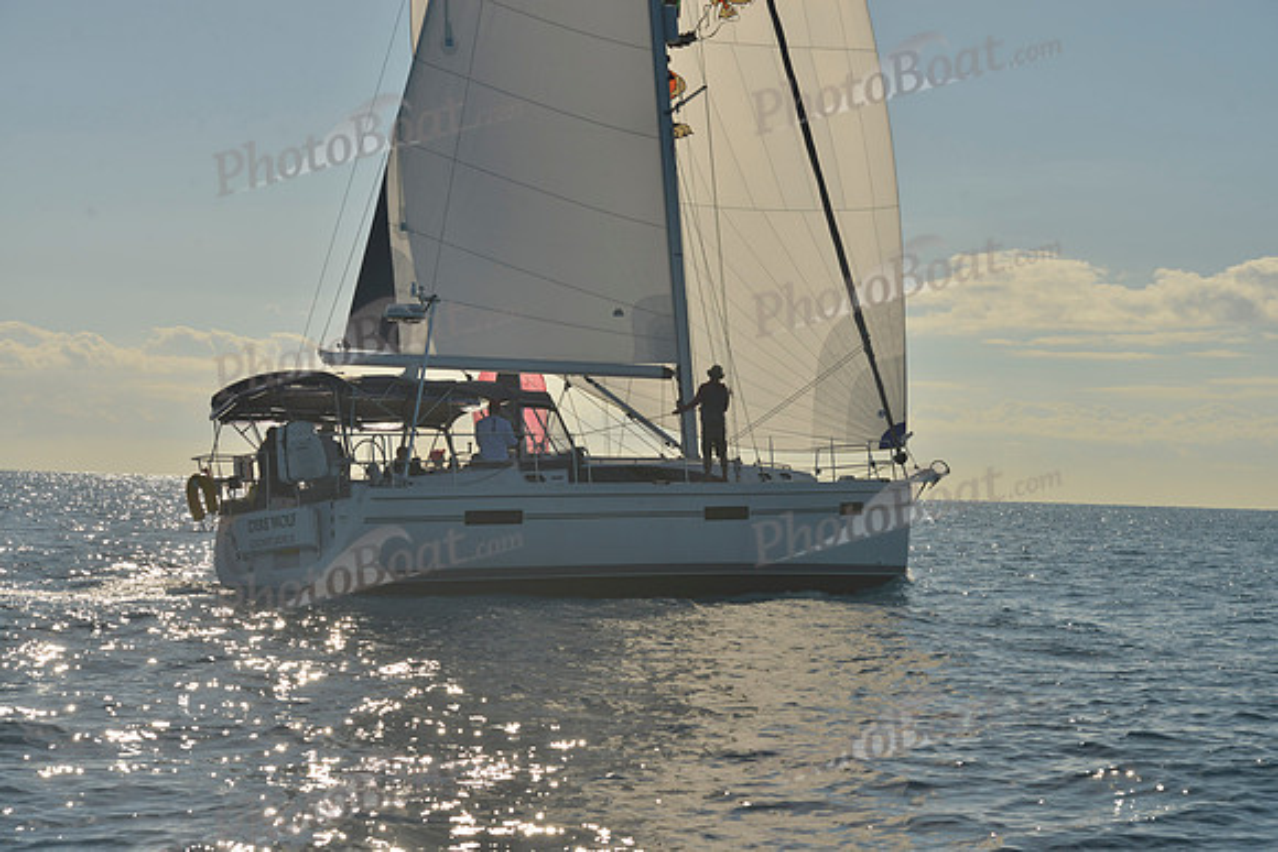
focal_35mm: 70
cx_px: 639
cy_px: 426
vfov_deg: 19.5
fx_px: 2485
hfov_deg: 28.8
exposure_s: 1/800
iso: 200
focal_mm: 70
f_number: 10
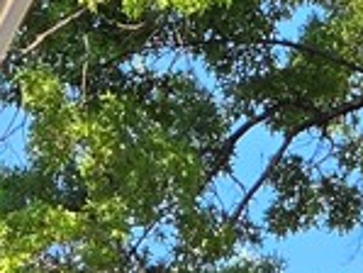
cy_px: -241
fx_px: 4985
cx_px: 175
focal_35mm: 475
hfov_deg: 4.2
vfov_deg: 3.1
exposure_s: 1/405
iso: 25
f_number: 2.4
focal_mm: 7
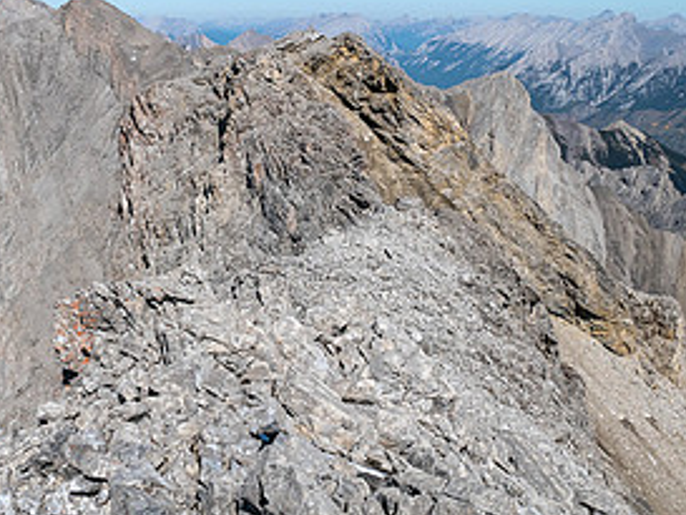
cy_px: 187
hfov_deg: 37.0
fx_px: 1011
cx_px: 211
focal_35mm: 51
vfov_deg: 28.5
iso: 200
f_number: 8
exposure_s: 1/1000
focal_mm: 12
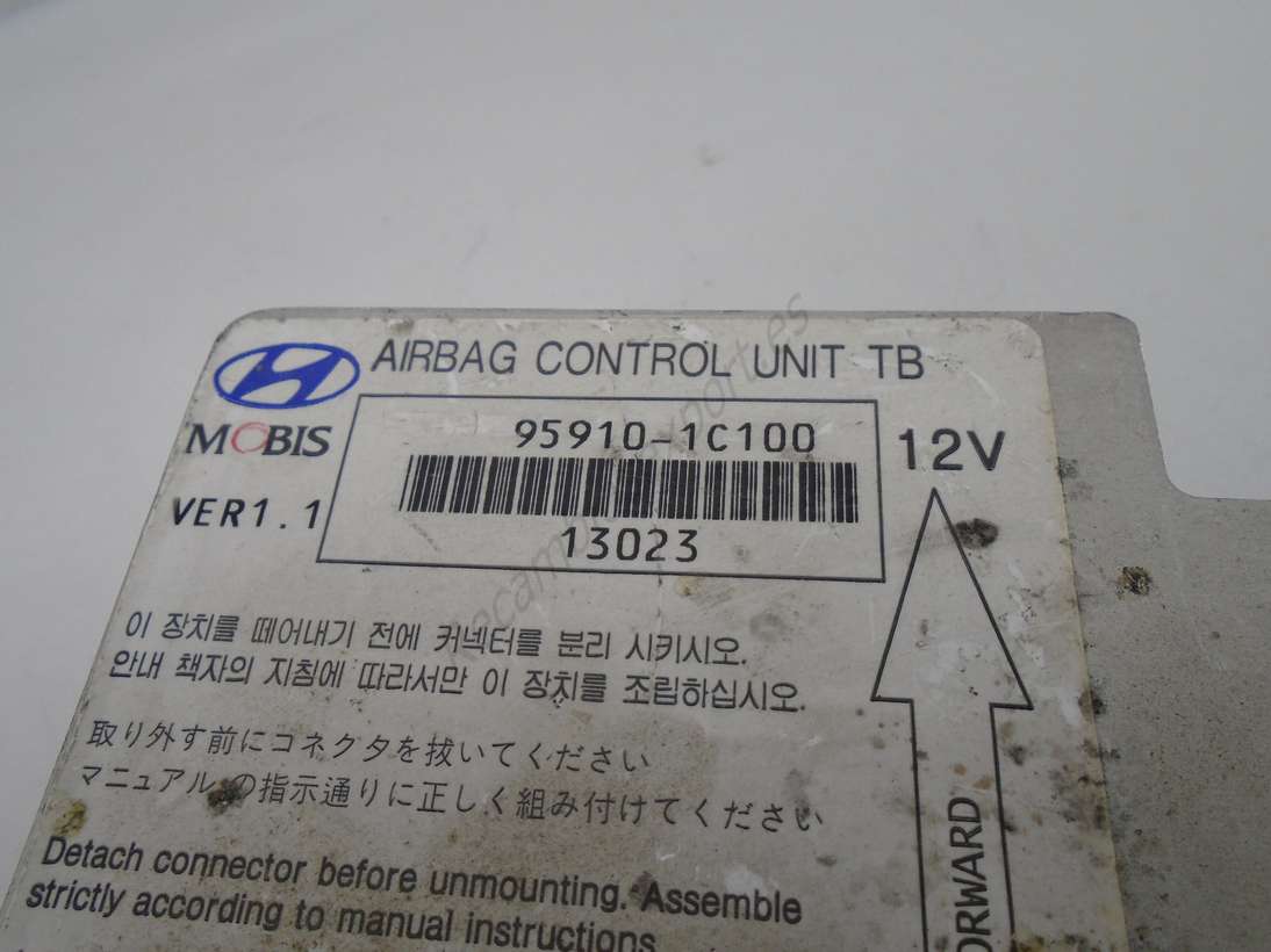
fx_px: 954
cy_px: 476
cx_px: 636
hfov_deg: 67.3
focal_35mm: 26
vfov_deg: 53.0
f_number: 3.2
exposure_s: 1/160
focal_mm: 4.6
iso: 100
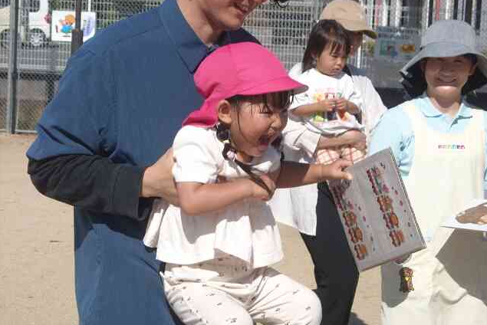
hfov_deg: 18.6
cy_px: 155
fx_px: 1489
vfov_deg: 12.5
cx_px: 243
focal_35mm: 110
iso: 64
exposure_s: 1/176
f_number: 9.3
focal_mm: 17.1
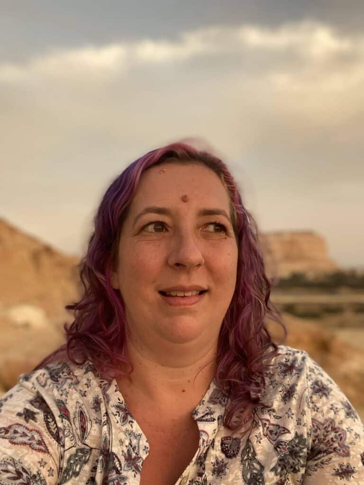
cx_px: 182
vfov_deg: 60.0
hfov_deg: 46.8
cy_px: 242
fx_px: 421
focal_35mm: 30
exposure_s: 1/86
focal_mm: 2.71
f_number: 2.2
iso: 100
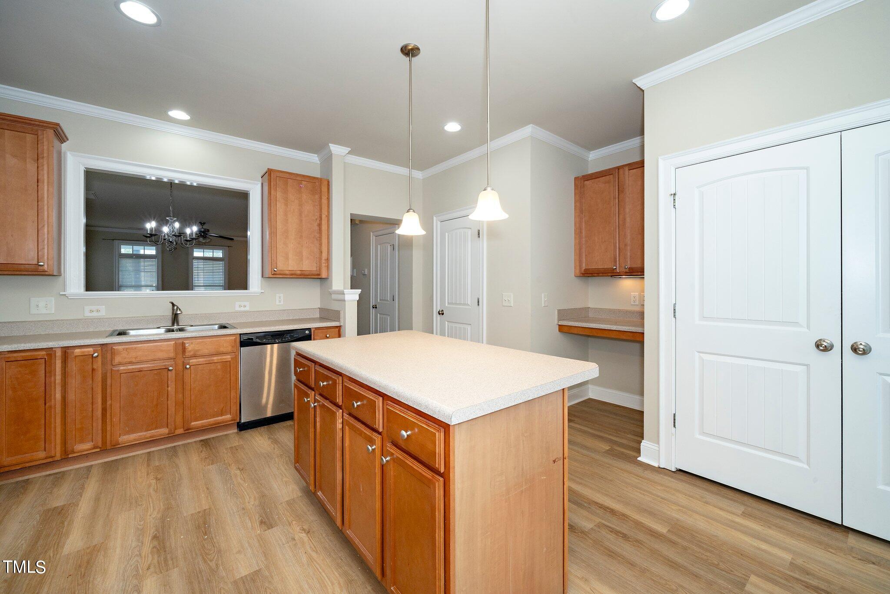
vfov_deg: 81.2
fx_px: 346
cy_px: 297
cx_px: 445
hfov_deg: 104.3
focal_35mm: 14
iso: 640
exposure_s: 1/13
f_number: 11
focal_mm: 14
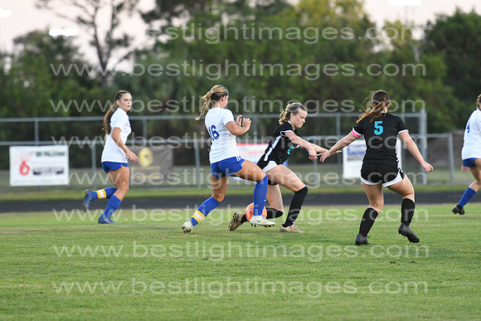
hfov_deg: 7.6
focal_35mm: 270
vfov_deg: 5.1
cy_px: 160
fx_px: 3608
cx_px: 240
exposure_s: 1/800
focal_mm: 180
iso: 2000
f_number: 2.8
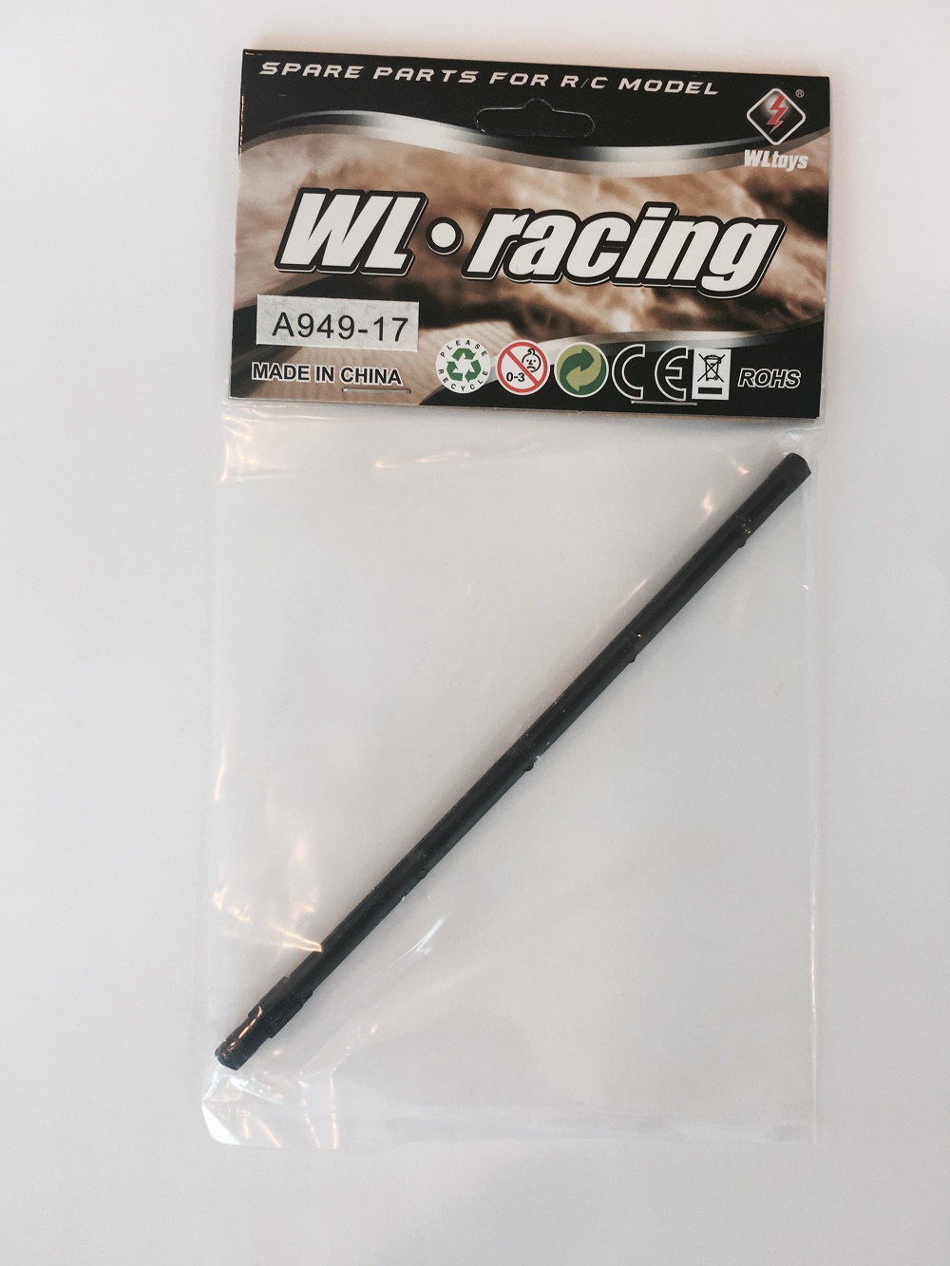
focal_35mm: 29
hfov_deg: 48.2
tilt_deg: -87.8
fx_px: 1061
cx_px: 475
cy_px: 633
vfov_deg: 61.7
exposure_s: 1/50
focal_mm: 4.15
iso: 32
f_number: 2.2
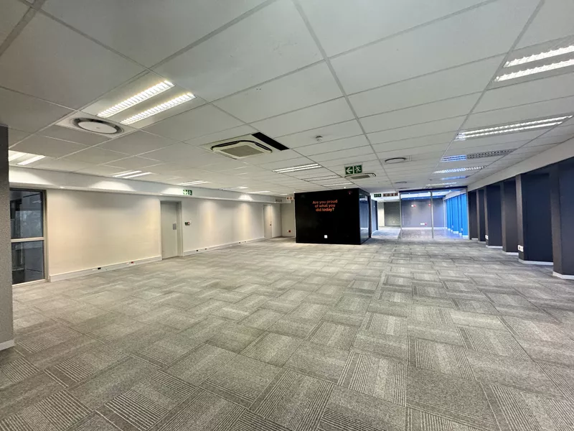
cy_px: 216
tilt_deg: +0.8
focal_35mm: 14
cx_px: 287
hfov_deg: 102.1
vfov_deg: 85.7
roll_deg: +1.7
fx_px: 232
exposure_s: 1/50
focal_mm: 2.22
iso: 250
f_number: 2.2
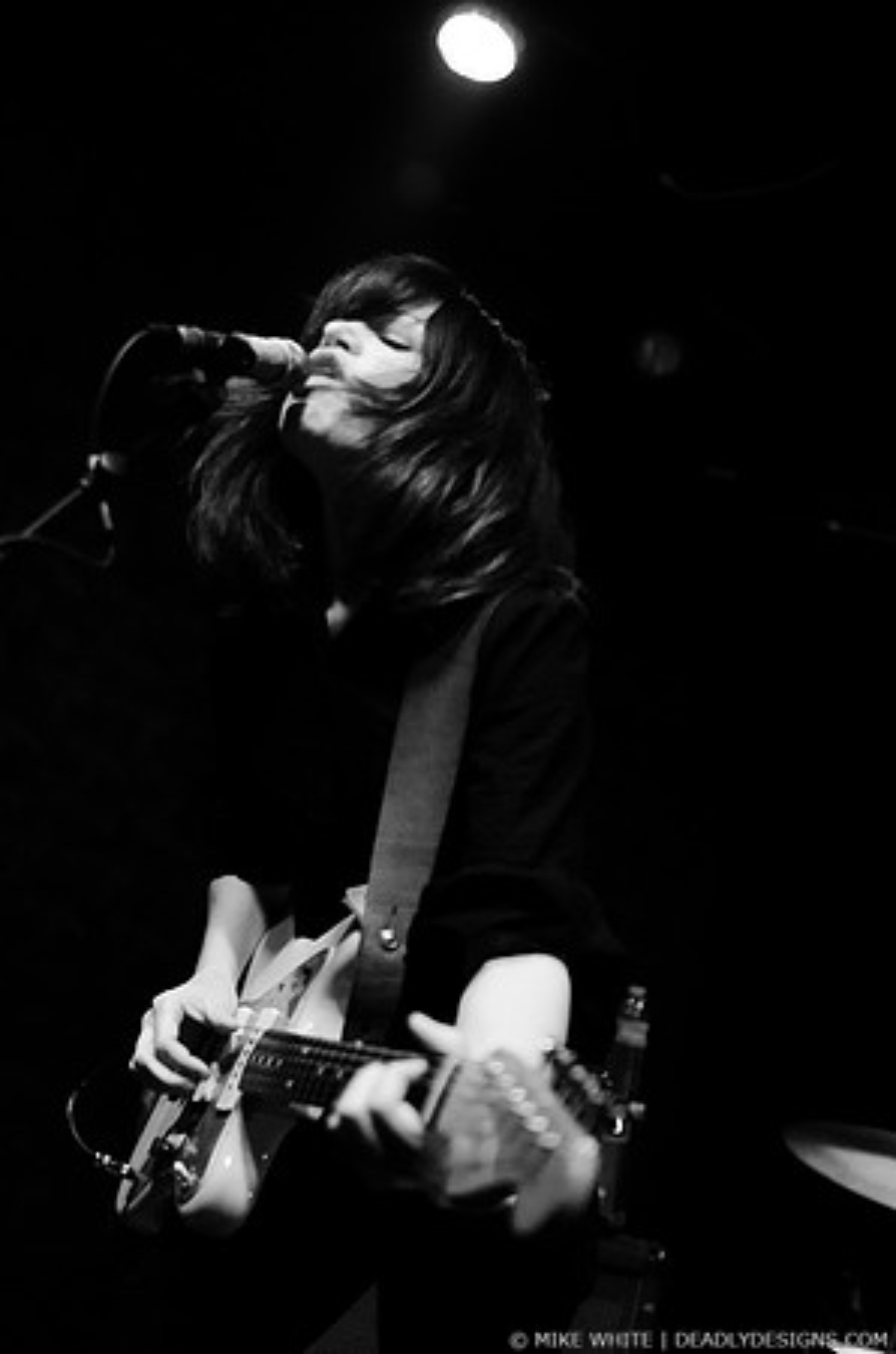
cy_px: 677
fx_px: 1688
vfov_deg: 43.7
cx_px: 448
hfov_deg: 29.7
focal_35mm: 45
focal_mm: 30
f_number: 1.8
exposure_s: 1/200
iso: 2000
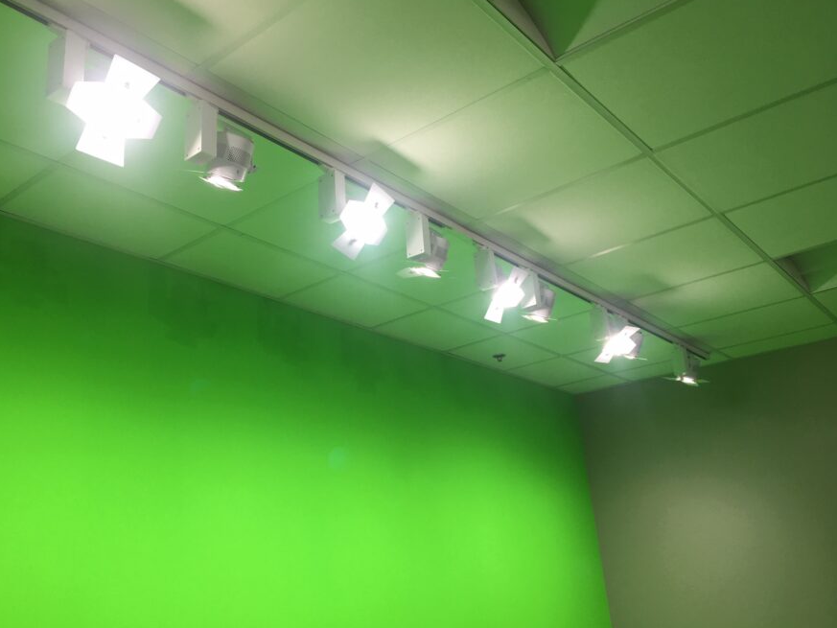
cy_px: 345
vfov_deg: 41.8
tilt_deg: +17.6
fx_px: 822
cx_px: 349
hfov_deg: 53.7
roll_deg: +2.8
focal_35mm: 34
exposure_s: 1/120
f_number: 2.2
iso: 40
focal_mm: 4.15
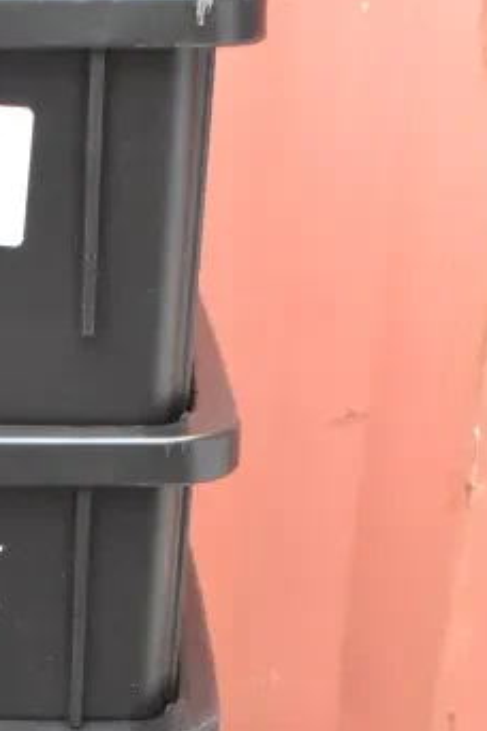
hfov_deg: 13.4
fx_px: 2036
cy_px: 905
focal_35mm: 100
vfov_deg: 19.1
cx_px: -38
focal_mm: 25
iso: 6400
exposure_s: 1/400
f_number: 10
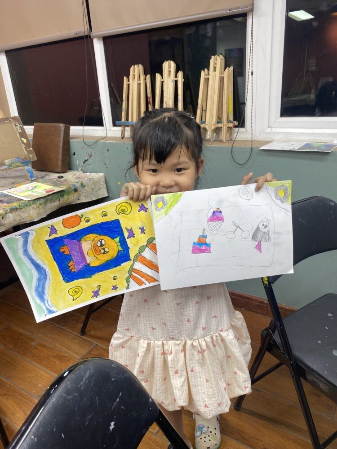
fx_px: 337
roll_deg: +3.1
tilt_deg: -19.8
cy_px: 224
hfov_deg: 53.1
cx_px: 168
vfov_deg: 67.3
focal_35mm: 26
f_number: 1.8
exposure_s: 1/100
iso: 64
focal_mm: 4.25
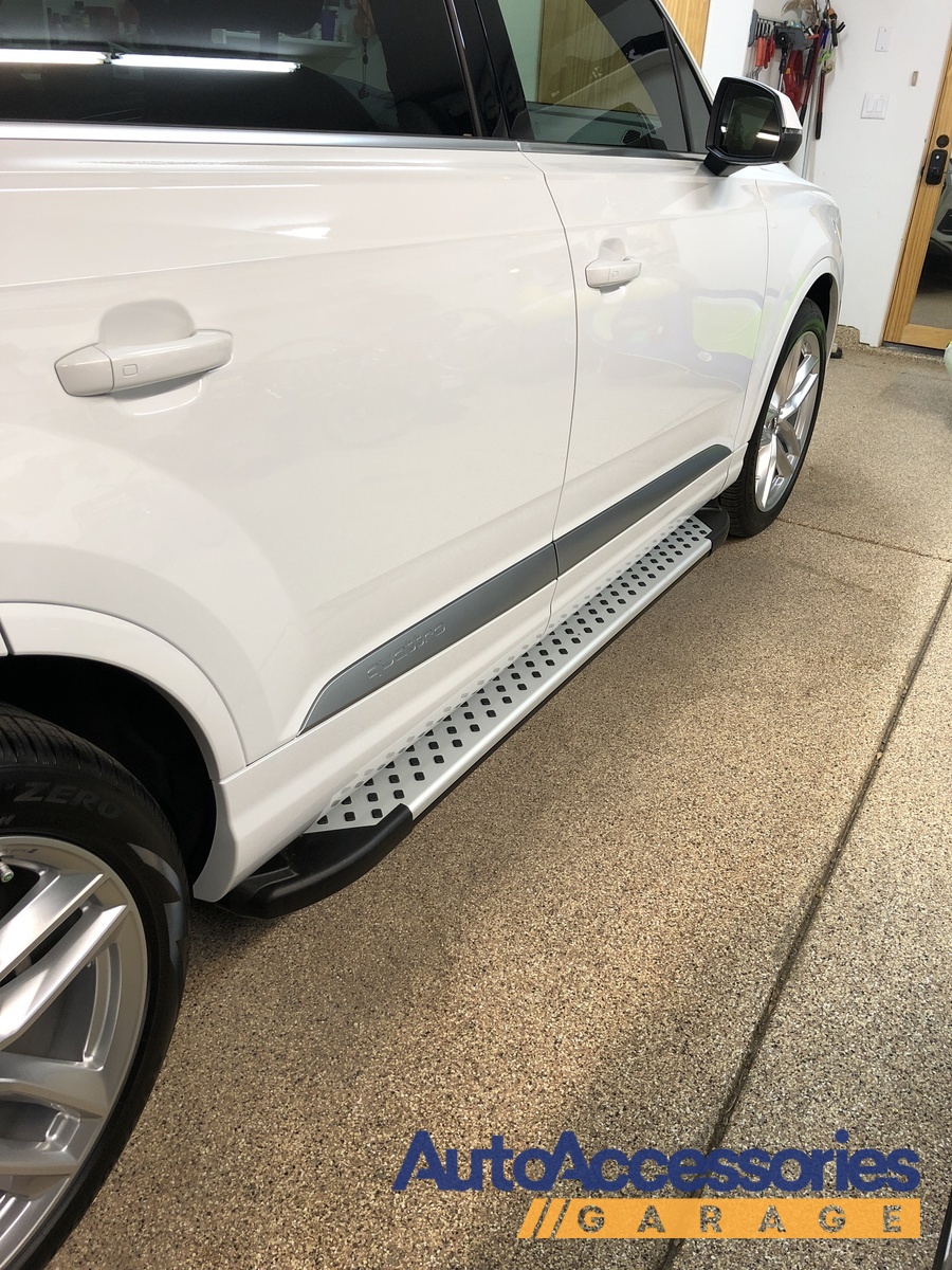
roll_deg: -1.7
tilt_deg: -26.9
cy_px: 635
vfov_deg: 63.4
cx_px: 476
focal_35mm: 28
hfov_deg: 49.7
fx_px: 1027
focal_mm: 4
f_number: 1.8
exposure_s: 1/20
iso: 40
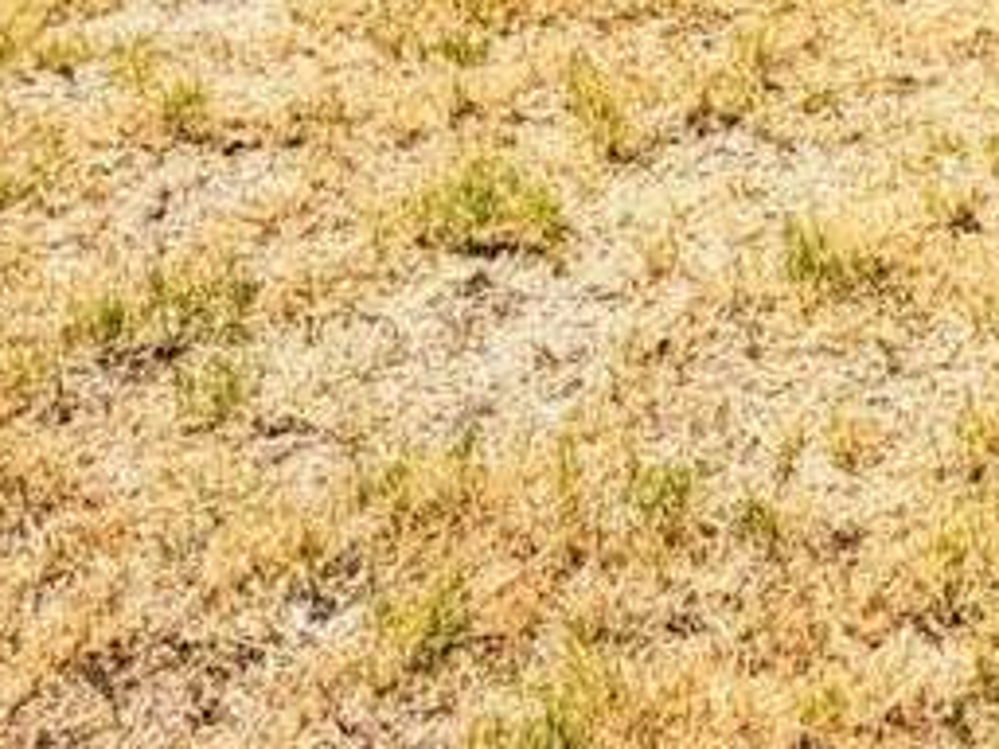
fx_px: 2020
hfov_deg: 24.8
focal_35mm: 70
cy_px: -531
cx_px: 1233
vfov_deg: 17.6
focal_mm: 2.22
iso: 32
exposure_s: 1/770
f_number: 2.2
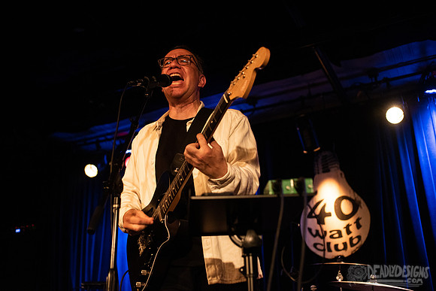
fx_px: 533
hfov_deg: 44.5
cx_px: 218
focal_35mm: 44
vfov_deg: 30.5
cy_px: 146
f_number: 3.2
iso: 3200
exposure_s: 1/125
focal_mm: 44
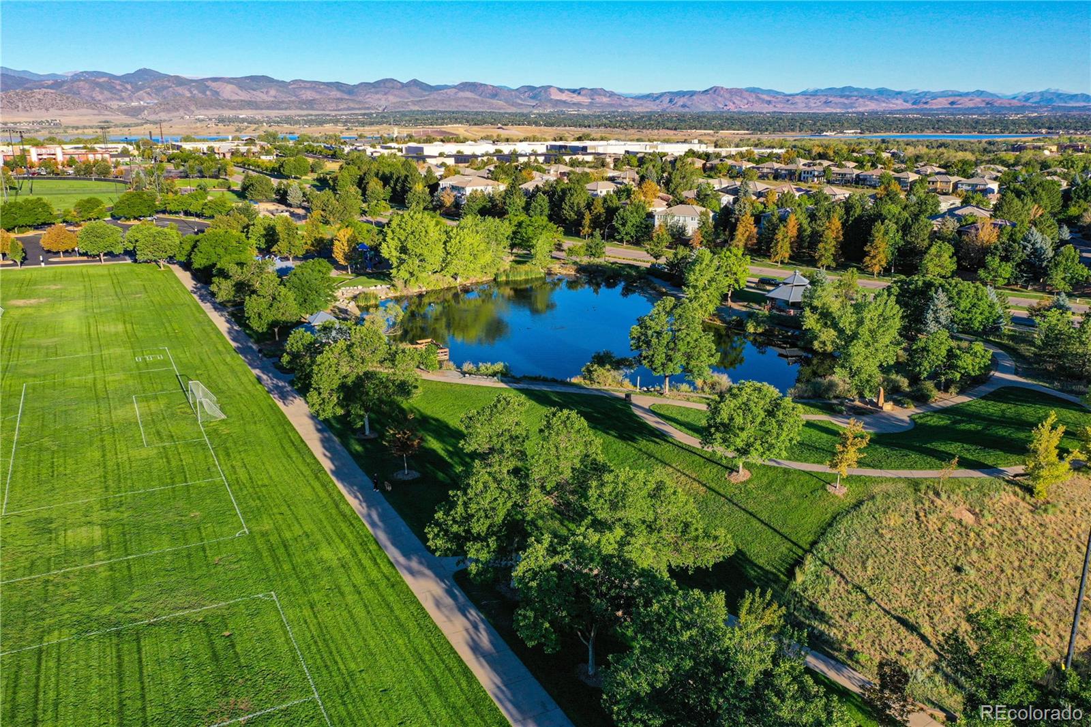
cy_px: 364
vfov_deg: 46.4
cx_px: 546
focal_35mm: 28
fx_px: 848
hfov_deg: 65.5
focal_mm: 10.26
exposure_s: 1/320
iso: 100
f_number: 5.6
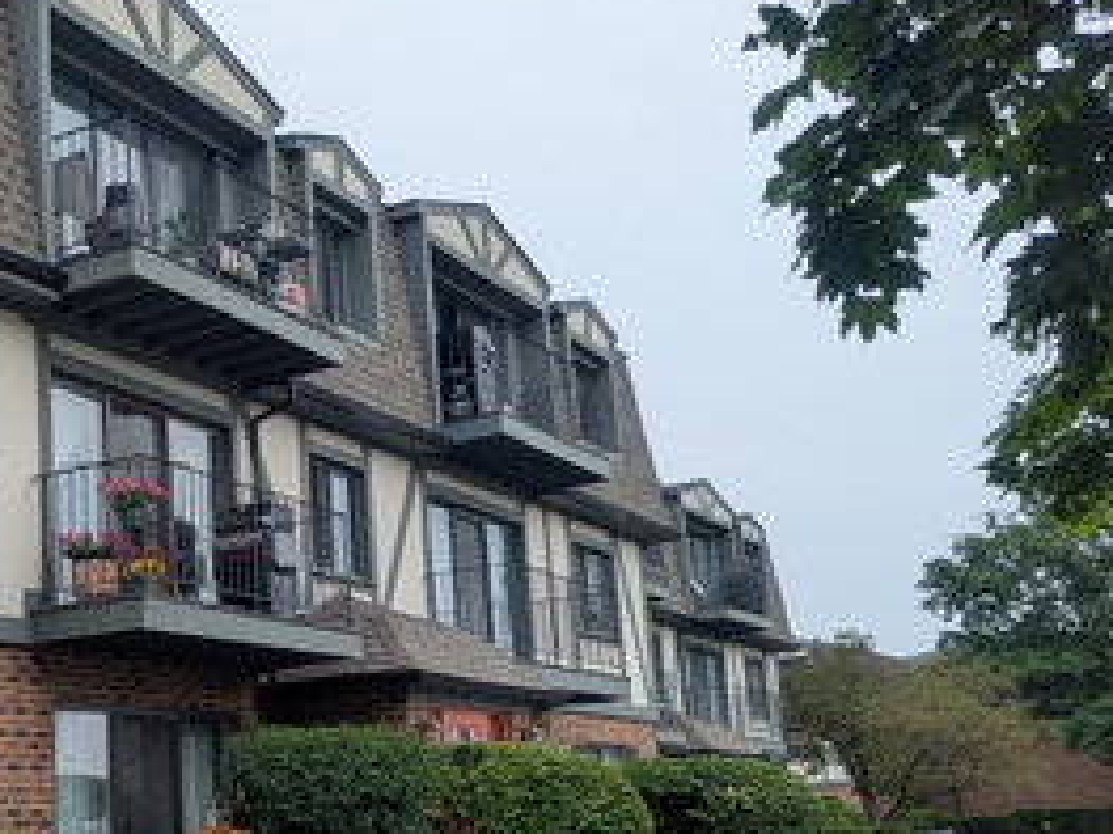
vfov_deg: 36.3
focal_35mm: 39
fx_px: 1253
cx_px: 226
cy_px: 580
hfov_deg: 45.5
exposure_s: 1/1364
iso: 46
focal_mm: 6.81
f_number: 1.85
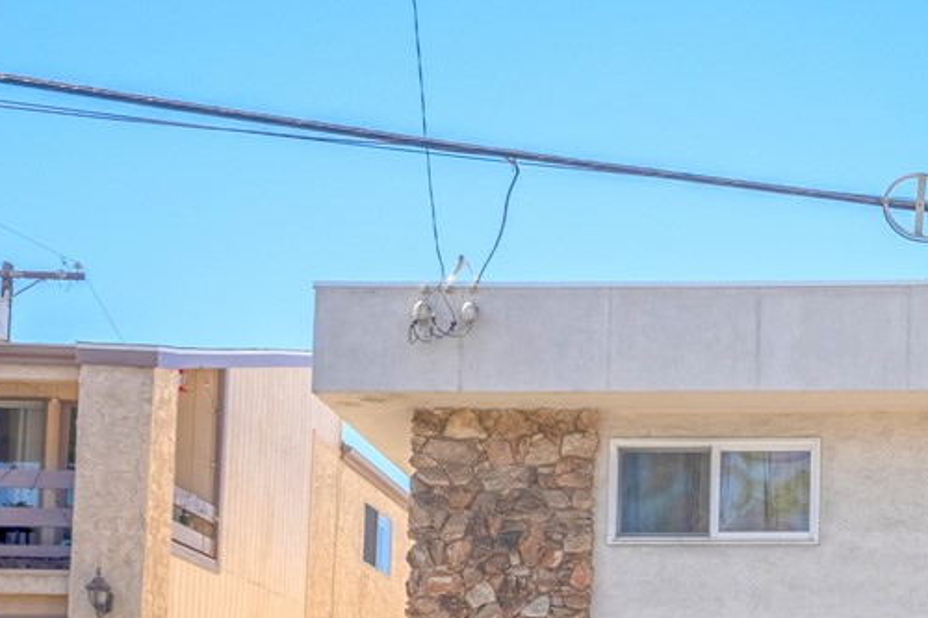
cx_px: 981
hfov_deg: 25.1
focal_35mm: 76
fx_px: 1958
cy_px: 640
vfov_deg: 17.5
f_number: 11
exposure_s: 1/4000
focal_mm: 35
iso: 400
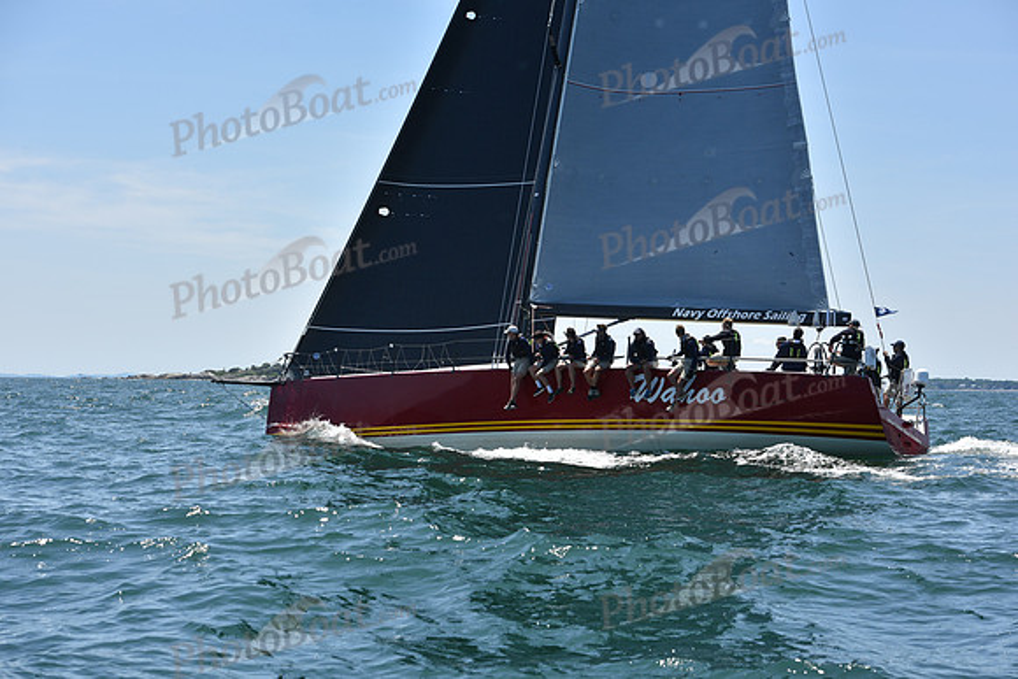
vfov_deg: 19.5
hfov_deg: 28.8
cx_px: 509
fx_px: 1980
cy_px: 340
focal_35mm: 70
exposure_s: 1/1000
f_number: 7.1
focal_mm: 70
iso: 250
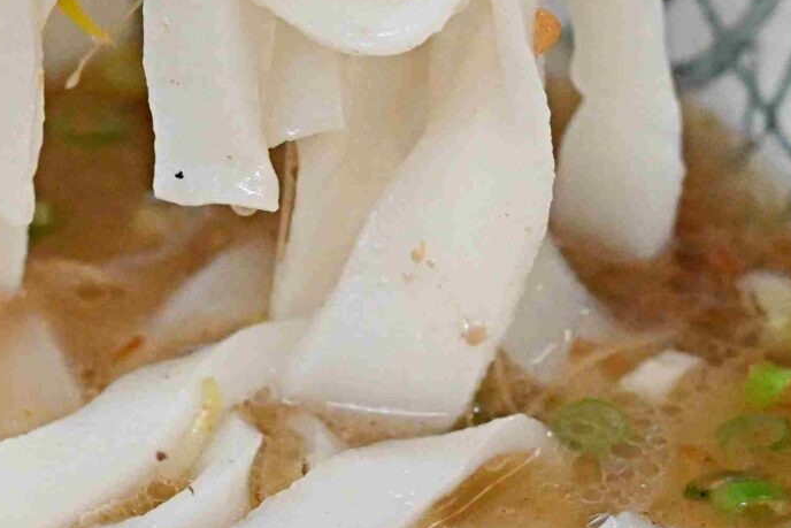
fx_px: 6131
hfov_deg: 7.4
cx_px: 101
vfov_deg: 4.9
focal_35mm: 279
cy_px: 113
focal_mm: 50
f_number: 3.2
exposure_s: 1/250
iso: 3200
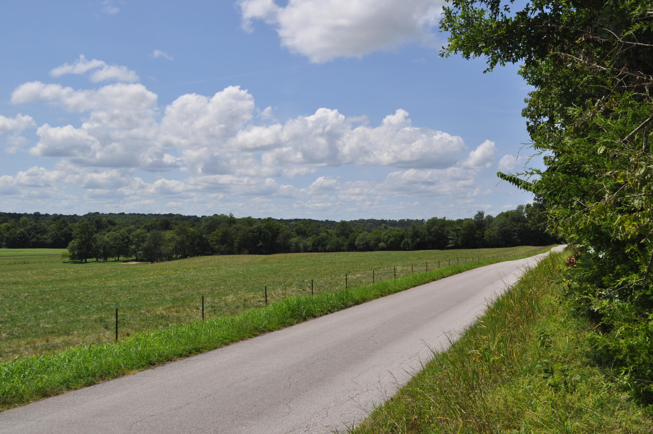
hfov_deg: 49.6
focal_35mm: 39
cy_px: 217
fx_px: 706
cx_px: 326
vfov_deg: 34.1
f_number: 10
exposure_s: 1/500
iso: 200
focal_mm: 26
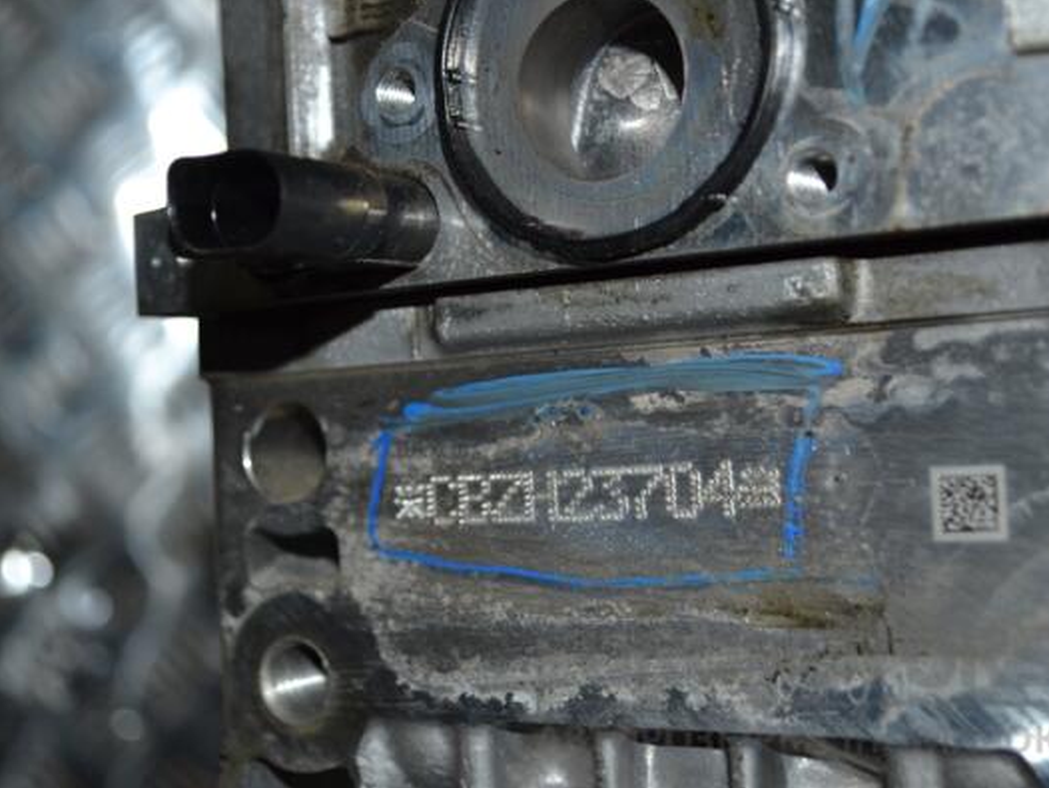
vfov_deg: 25.4
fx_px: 1745
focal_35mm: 58
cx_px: 499
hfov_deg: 33.5
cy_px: 391
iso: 320
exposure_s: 1/60
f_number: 5
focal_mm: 35
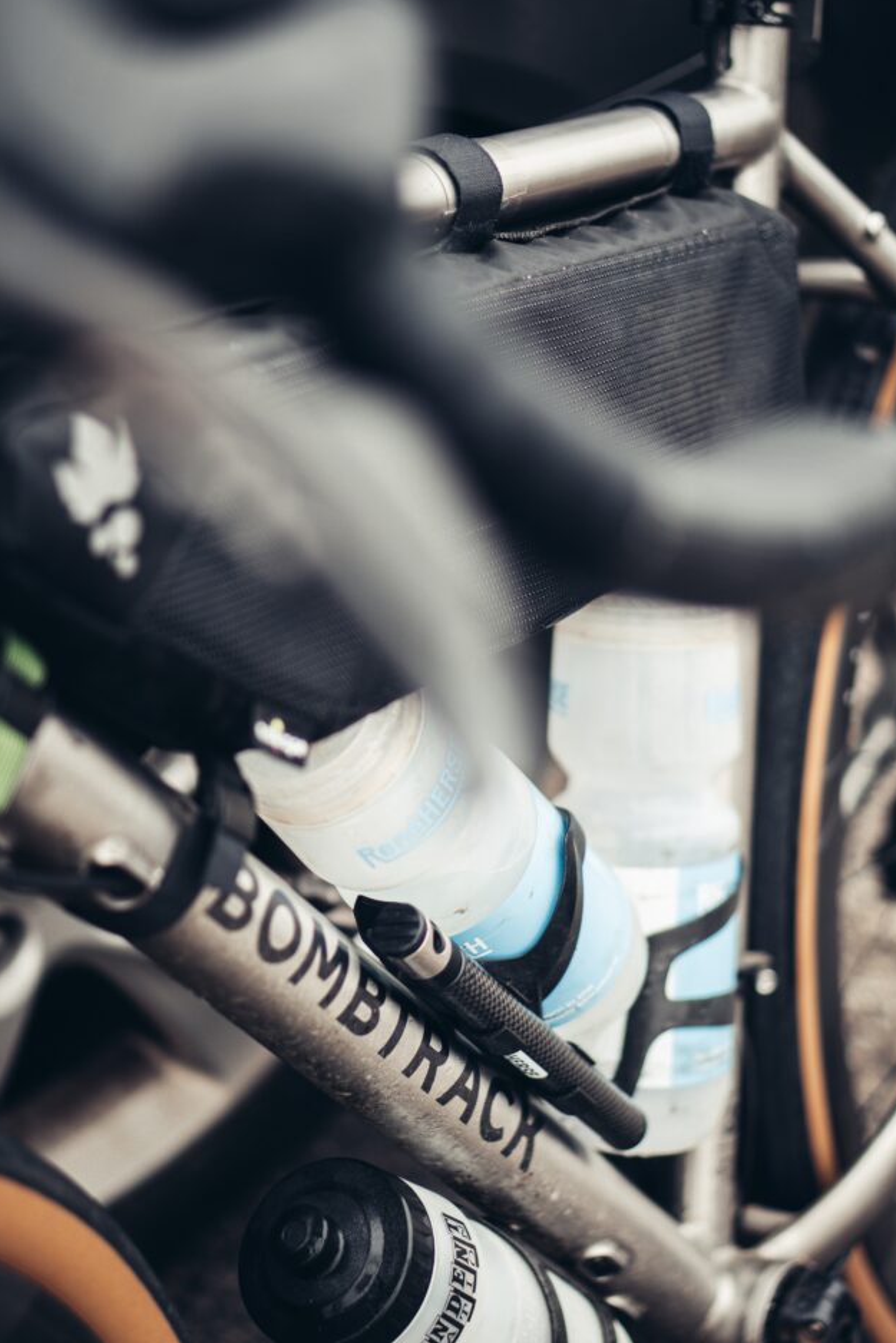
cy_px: 701
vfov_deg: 24.8
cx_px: 439
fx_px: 3060
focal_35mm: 82
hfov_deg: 16.7
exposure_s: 1/200
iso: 200
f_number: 1.8
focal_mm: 50
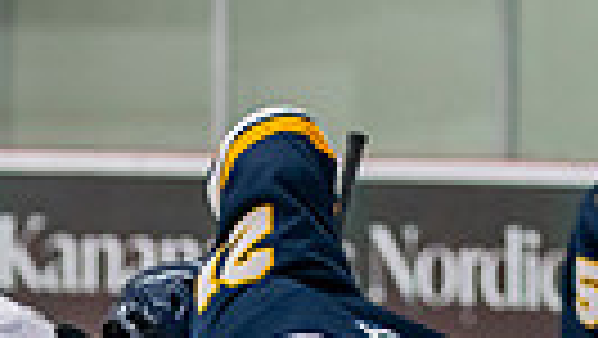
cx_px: 243
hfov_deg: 4.9
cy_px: 859
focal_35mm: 439
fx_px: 6965
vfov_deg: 2.7
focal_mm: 86
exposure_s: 1/640
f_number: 3.2
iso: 2000
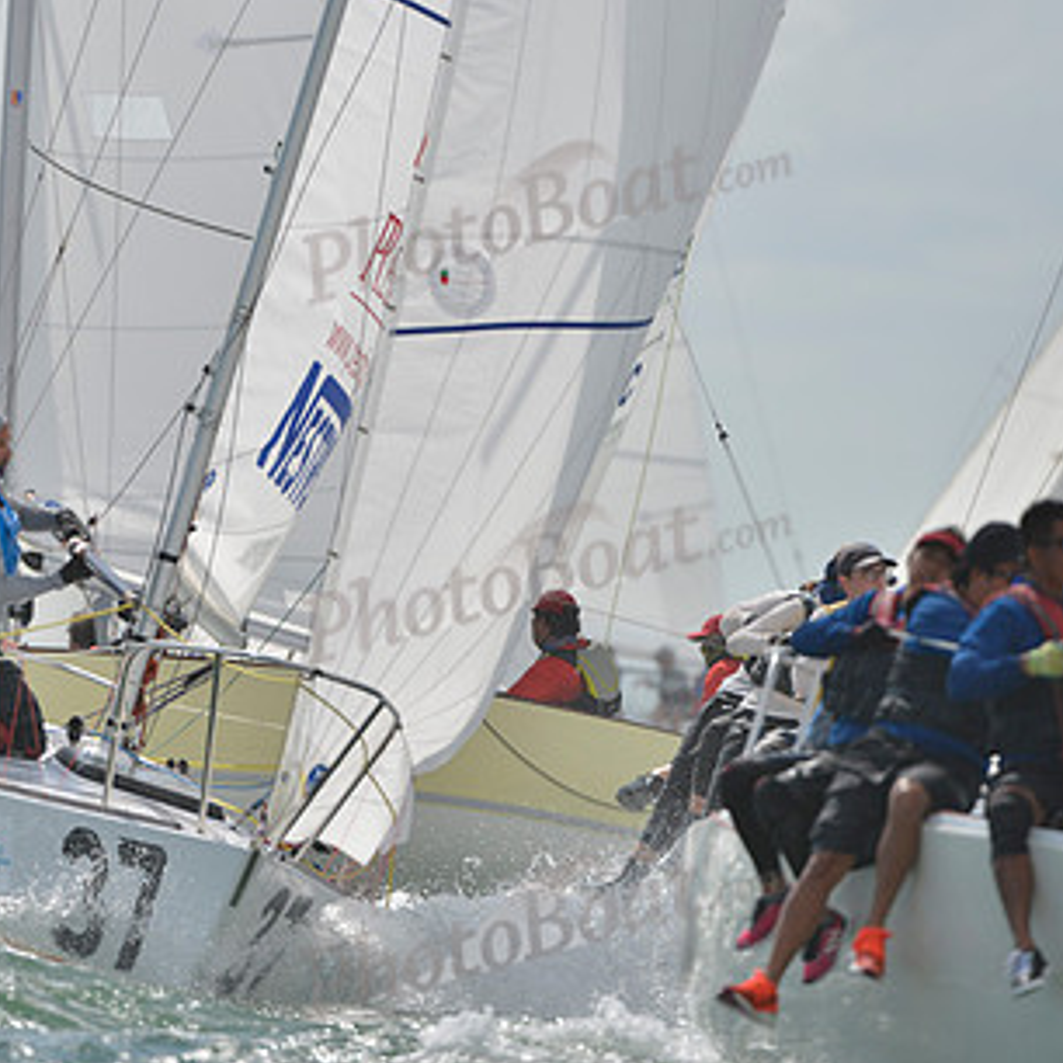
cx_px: 125
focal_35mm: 644
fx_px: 22374
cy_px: 443
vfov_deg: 2.7
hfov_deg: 2.7
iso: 280
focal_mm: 400
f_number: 5.6
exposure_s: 1/2500
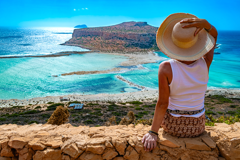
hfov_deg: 61.1
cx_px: 123
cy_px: 77
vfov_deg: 42.9
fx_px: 203
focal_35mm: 31
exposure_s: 1/640
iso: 200
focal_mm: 29.5
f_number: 10
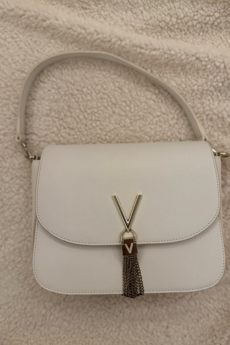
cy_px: 175
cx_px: 126
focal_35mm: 26
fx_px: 249
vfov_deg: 69.4
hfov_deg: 49.5
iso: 250
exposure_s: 1/50
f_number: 1.78
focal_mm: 6.76
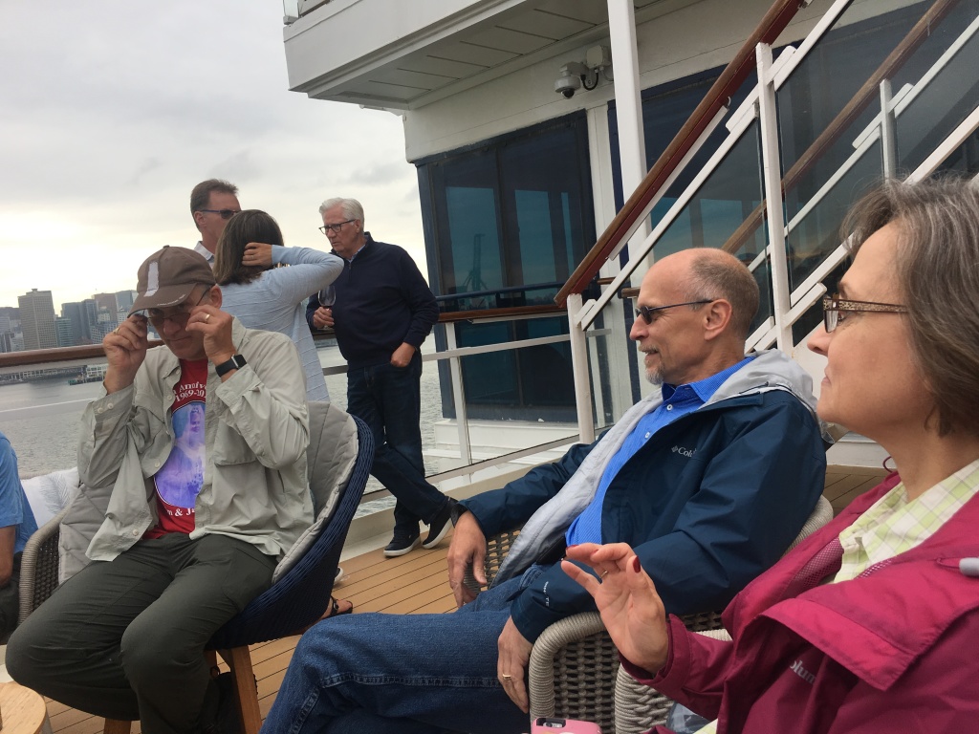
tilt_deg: -1.7
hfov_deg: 61.7
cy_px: 367
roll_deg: +5.7
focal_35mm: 29
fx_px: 820
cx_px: 490
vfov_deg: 48.2
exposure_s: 1/283
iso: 25
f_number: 2.2
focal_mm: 4.15
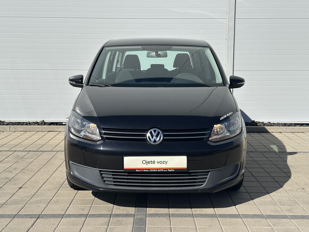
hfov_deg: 39.7
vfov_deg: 30.3
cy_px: 116
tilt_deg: -7.0
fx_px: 428
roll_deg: +0.2
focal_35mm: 48
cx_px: 154
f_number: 1.78
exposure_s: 1/5556
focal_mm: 6.86
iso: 64
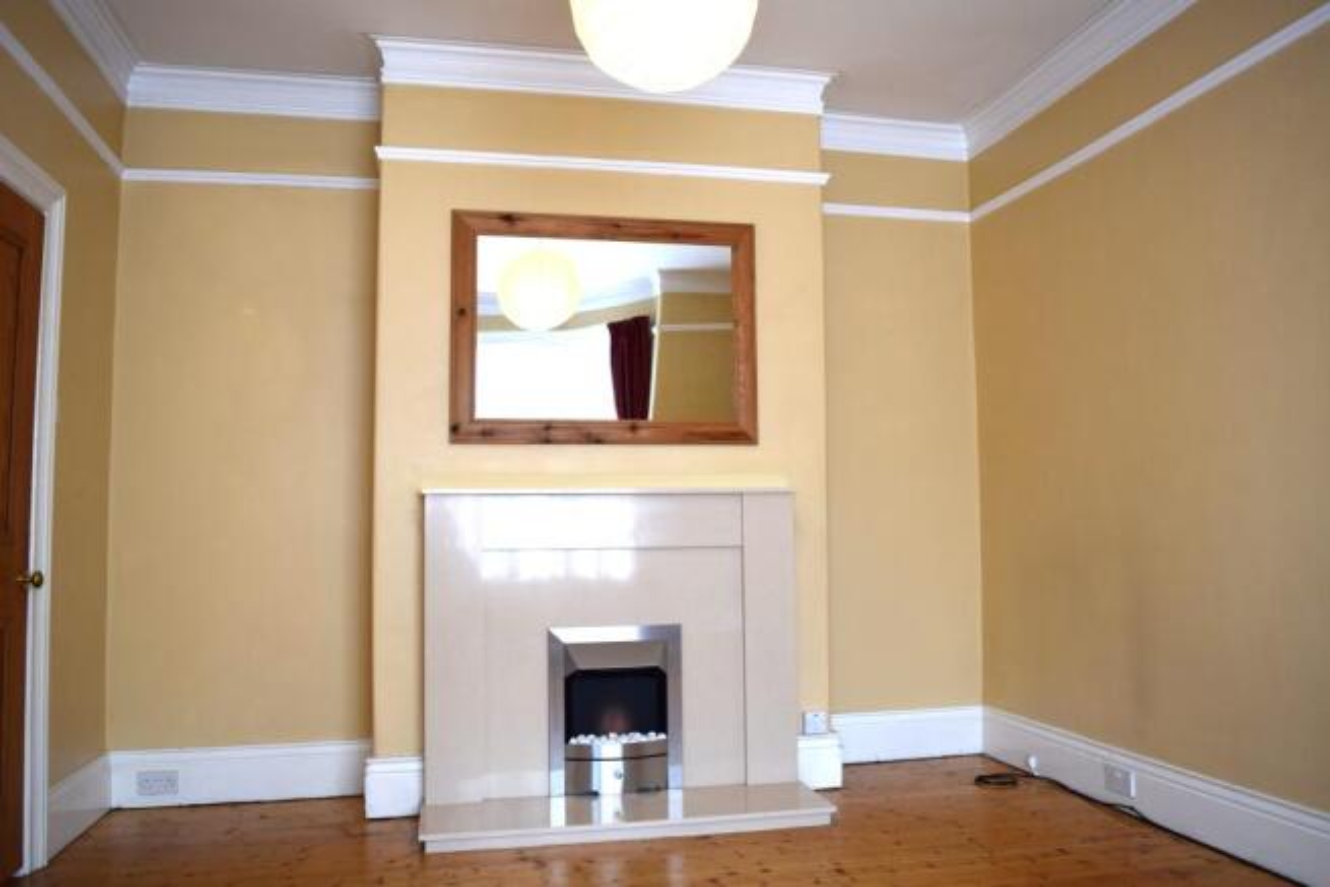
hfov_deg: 67.4
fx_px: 998
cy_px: 444
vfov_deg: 48.0
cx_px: 665
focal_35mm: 27
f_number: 4.5
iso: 400
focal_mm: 18
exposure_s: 1/80
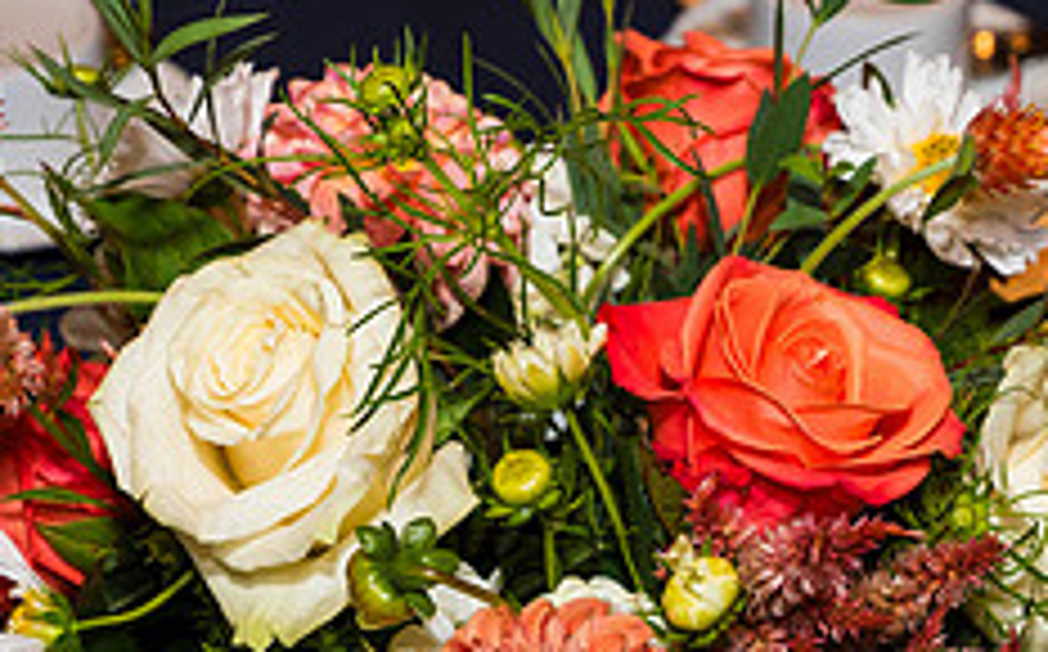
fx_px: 3623
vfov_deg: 10.2
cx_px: 454
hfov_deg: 16.5
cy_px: 605
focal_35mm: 127
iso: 800
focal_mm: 50
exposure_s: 1/125
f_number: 5.6
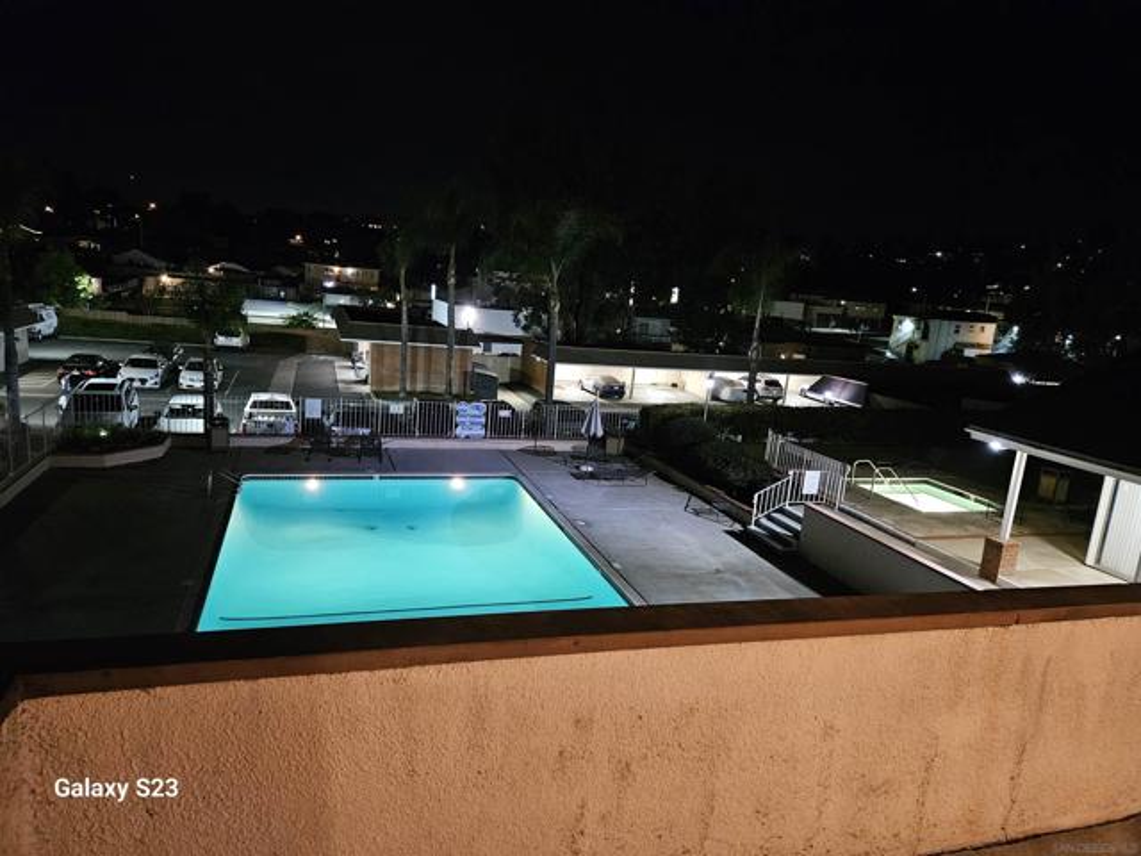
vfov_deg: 58.9
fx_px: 758
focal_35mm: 23
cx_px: 570
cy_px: 428
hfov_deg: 73.9
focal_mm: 5.4
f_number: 1.8
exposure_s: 1/34
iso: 1000
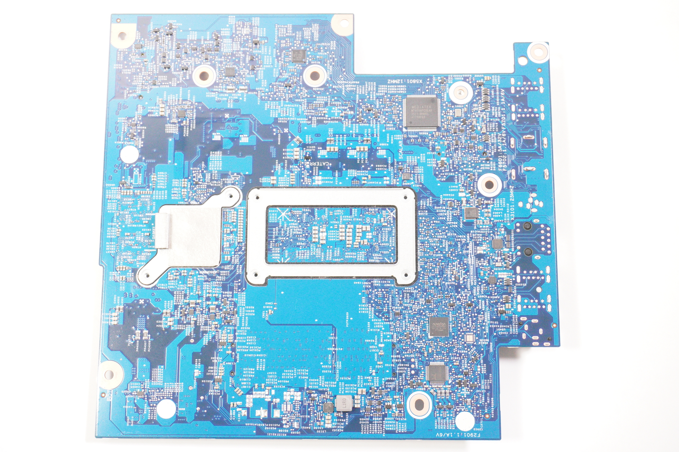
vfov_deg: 28.9
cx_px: 340
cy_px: 226
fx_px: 876
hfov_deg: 42.4
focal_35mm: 46
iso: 4000
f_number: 5.6
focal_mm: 31
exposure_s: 1/250
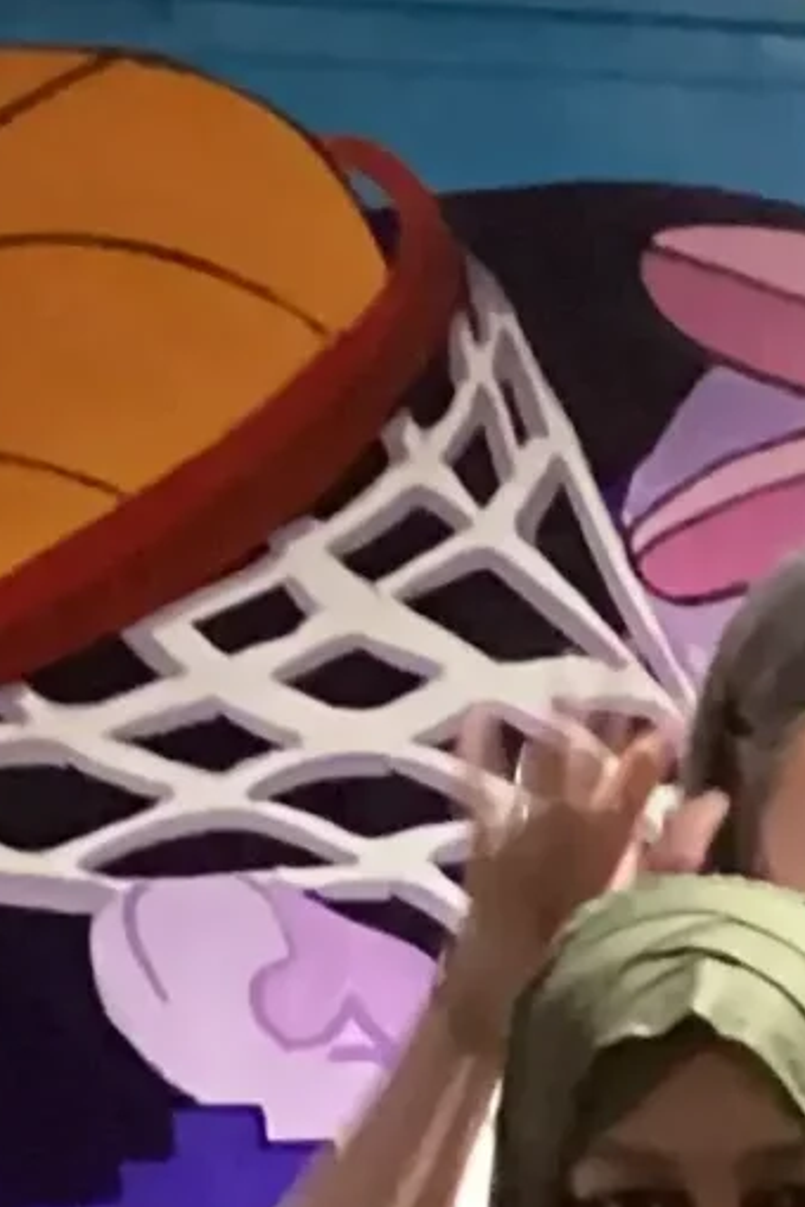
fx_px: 5433
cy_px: 2679
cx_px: 1366
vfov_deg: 11.1
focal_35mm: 162
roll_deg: -0.8
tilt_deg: -16.6
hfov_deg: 8.2
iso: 640
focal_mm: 3.3
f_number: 2.4
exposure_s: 1/20
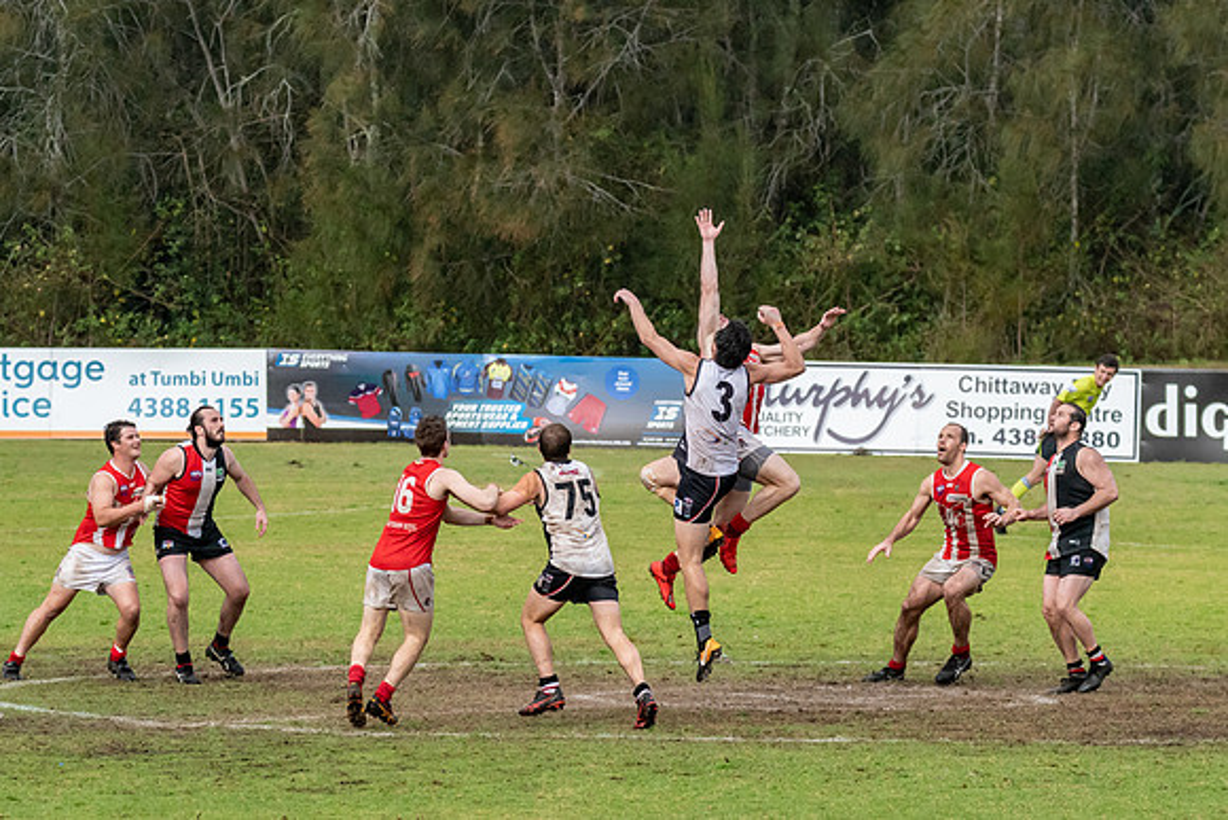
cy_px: 533
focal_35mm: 392
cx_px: 719
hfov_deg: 5.3
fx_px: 13362
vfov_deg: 3.5
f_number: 7.1
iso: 1250
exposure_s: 1/1600
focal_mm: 200
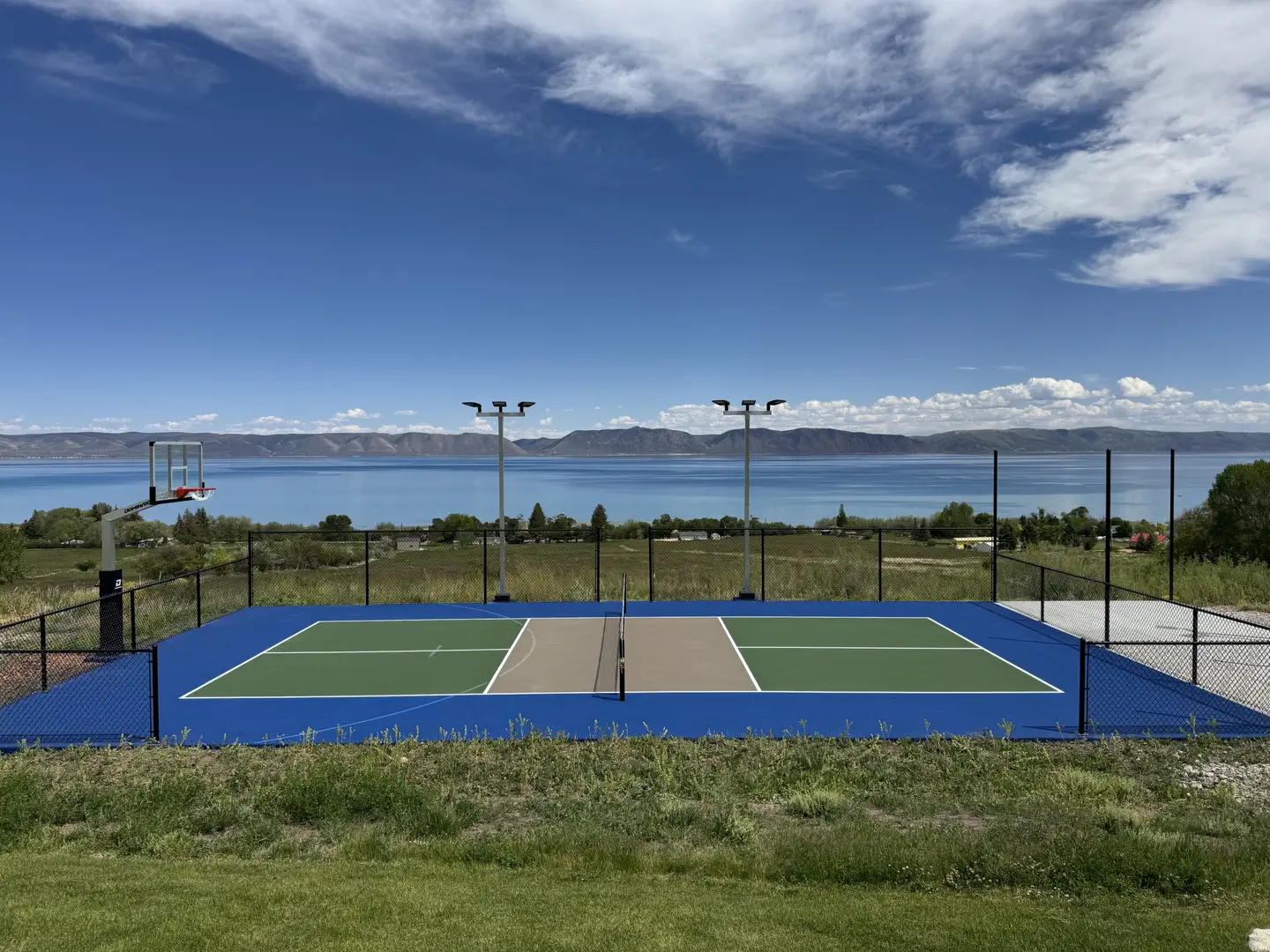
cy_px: 476
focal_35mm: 24
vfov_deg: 56.8
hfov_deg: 71.6
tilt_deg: -2.5
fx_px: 881
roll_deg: +0.2
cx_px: 635
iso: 80
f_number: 1.78
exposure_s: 1/7937
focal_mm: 6.76
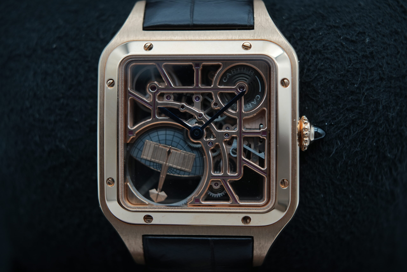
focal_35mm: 35
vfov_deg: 37.9
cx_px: 204
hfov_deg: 54.4
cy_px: 136
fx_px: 396
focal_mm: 35
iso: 400
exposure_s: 1/250
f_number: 5
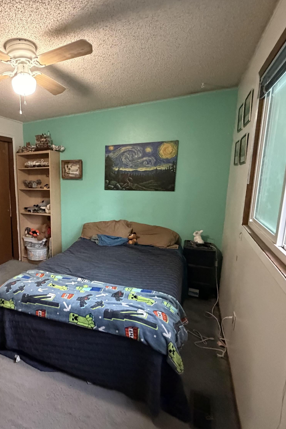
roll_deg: +1.9
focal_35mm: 20
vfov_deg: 84.0
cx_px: 65
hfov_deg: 58.1
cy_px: 220
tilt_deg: -10.3
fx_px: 238
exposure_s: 1/60
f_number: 2.2
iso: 1000
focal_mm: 2.22
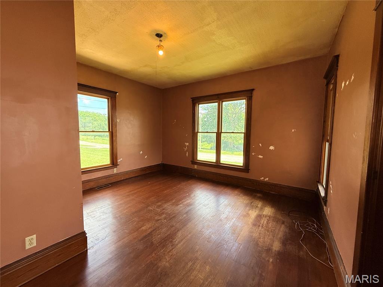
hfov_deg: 102.1
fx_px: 155
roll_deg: -0.8
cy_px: 144
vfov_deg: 85.7
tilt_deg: -3.7
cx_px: 192
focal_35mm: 14
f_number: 2.2
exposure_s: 1/99
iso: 125
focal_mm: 2.22
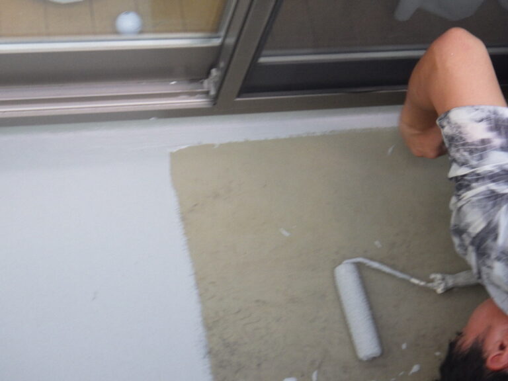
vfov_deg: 23.7
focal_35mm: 62
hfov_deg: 31.2
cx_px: 254
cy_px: 190
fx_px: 910
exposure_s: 1/80
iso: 400
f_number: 4.6
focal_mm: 11.1
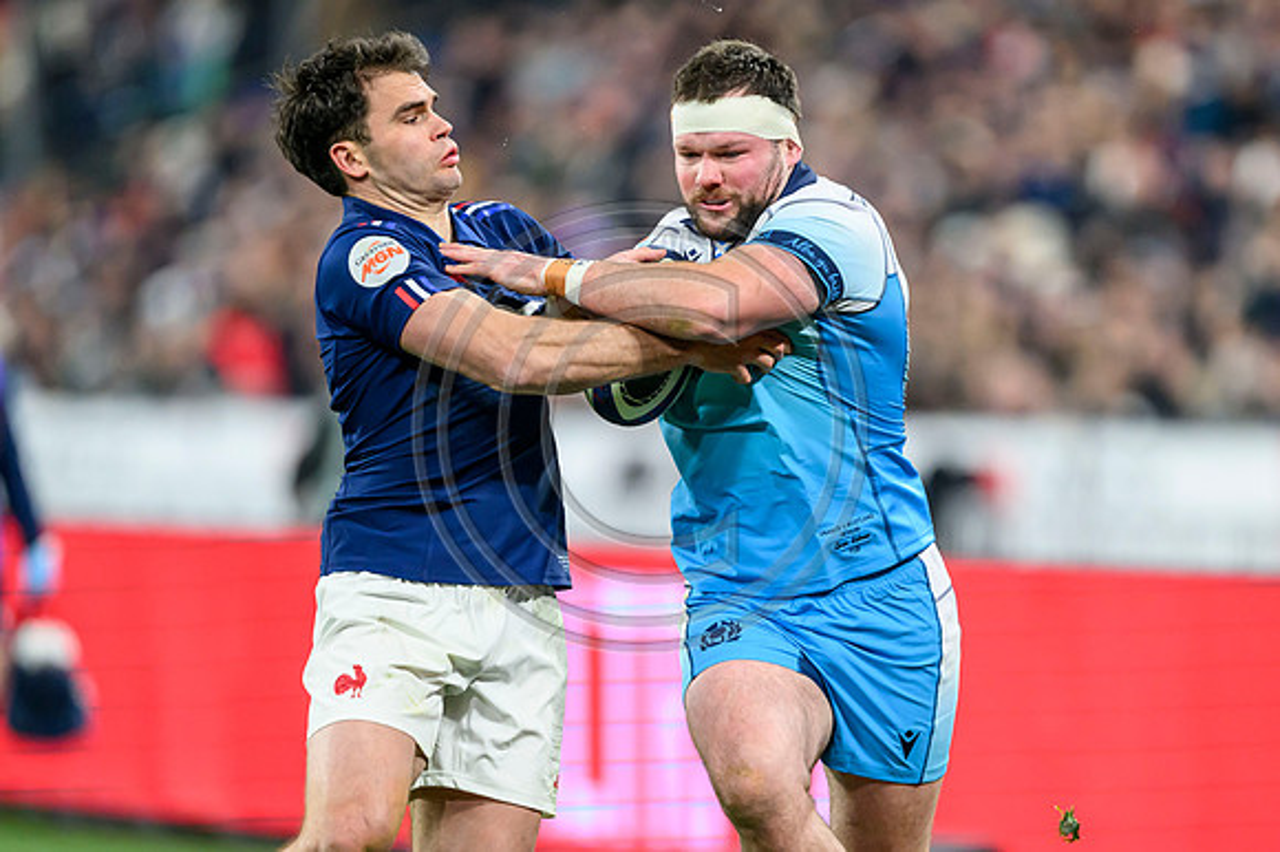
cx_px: 669
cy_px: 570
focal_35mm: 557
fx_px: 19776
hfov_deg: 3.7
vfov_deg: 2.5
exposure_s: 1/2000
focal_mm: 400
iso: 3200
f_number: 2.8
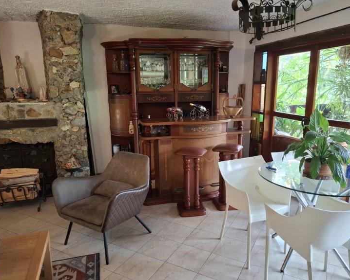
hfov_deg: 68.0
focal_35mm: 25
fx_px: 259
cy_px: 138
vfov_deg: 56.8
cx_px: 182
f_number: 1.8
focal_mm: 5.54
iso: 200
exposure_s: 1/60
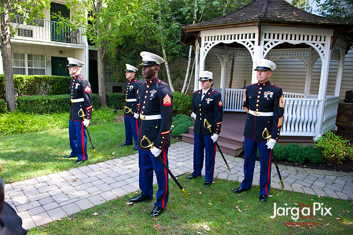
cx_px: 176
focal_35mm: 24
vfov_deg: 53.1
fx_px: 235
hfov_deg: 73.8
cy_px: 118
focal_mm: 24
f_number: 3.2
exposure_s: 1/160
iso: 200
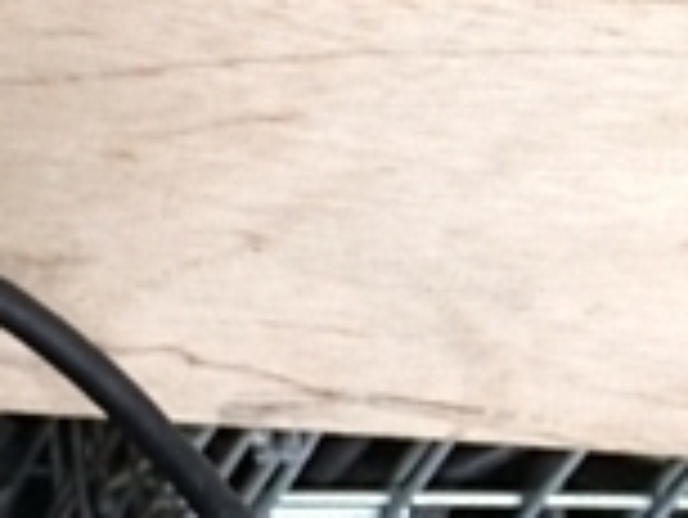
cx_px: -719
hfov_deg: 13.7
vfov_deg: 11.5
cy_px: 905
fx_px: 2407
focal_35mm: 121
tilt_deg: -68.0
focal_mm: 4.15
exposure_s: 1/30
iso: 80
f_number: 2.2
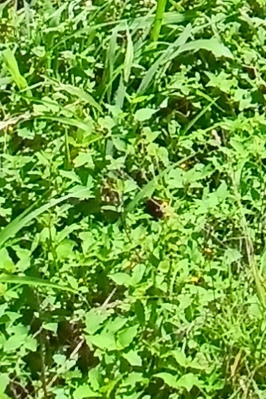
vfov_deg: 18.6
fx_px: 876
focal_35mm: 79
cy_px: -357
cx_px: 517
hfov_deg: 14.6
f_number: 2.2
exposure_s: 1/1110
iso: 50
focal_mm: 1.4
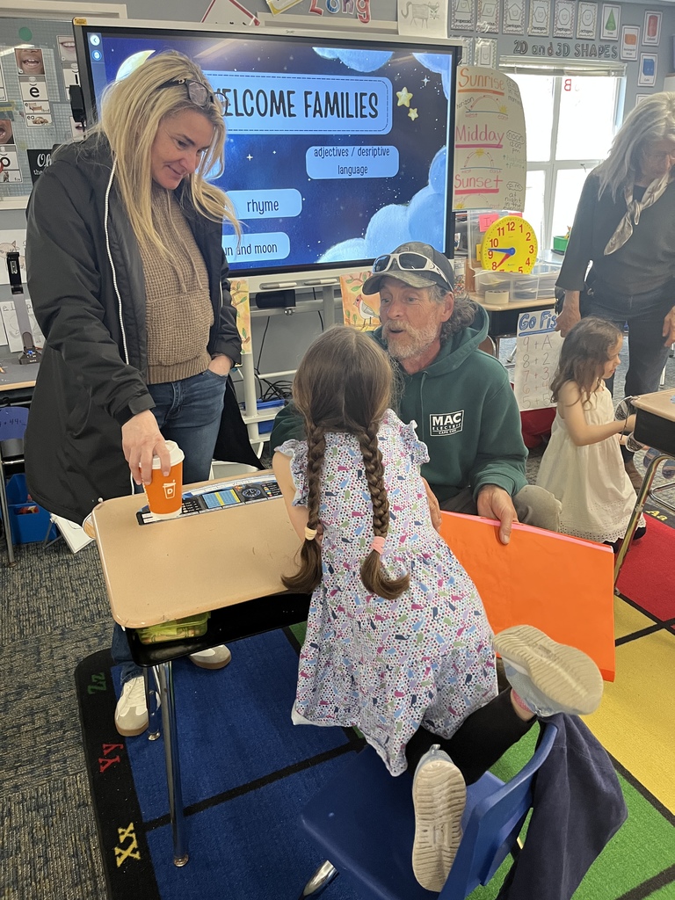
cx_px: 338
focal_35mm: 26
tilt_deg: -24.6
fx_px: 676
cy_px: 450
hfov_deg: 53.1
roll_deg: +1.1
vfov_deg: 67.3
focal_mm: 5.1
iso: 320
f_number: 1.6
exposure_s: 1/60
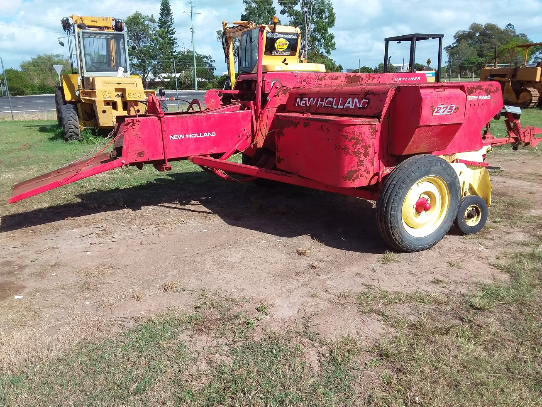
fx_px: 438
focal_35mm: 28
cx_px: 271
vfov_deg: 49.8
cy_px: 204
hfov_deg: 63.4
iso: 40
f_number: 1.9
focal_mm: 2.91
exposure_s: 1/1308
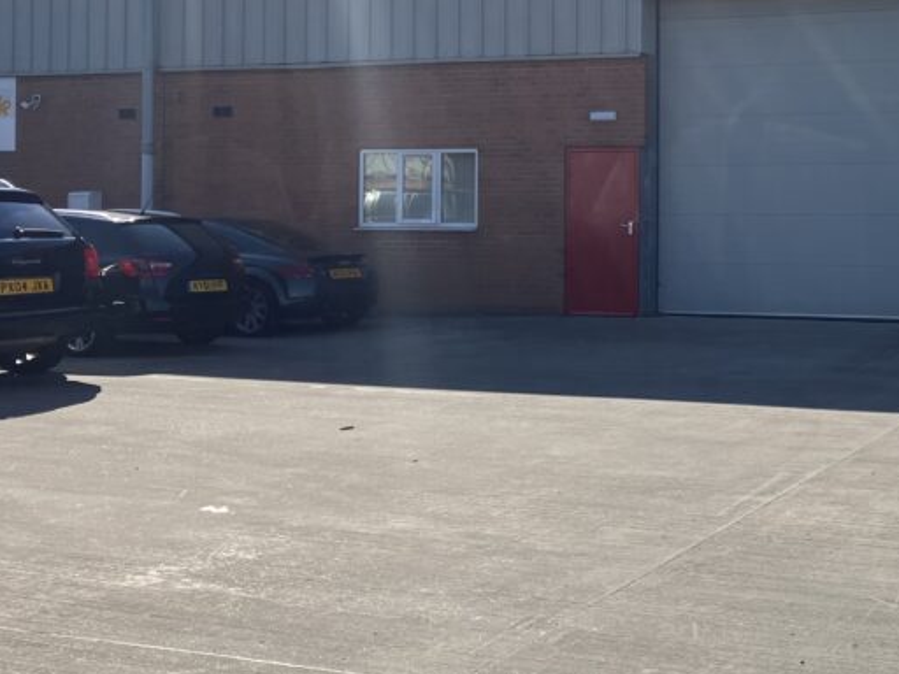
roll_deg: -1.2
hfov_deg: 32.6
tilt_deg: +0.5
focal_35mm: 56
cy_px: 181
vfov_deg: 25.8
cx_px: 813
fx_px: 1454
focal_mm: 3.99
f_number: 1.8
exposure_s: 1/2558
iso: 32
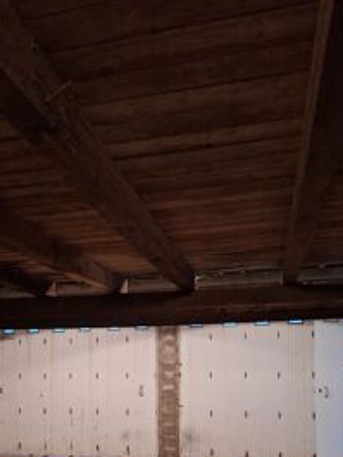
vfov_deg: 47.9
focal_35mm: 37
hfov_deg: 38.4
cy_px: 351
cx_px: 121
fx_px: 488
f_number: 1.8
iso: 400
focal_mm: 5.54
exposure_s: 1/20
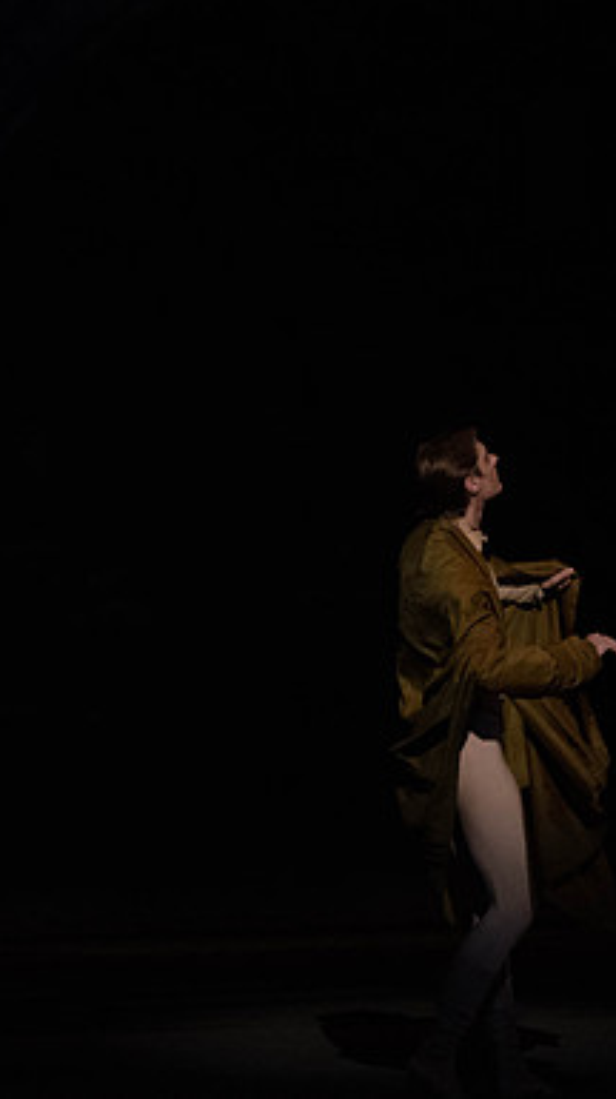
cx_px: 499
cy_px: 550
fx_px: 14344
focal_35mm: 493
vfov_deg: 4.4
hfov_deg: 2.5
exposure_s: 1/250
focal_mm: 312
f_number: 5.6
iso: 8000
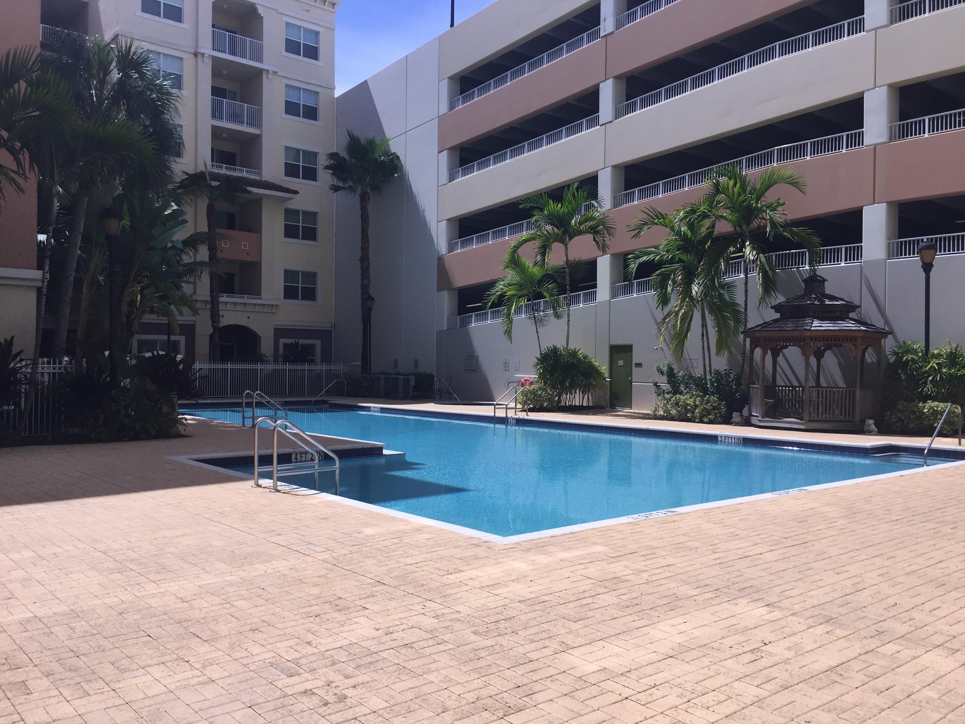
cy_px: 362
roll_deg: -1.5
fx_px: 808
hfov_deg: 61.7
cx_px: 482
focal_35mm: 29
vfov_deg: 48.2
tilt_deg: +1.2
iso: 40
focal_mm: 4.15
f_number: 2.2
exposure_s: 1/3049
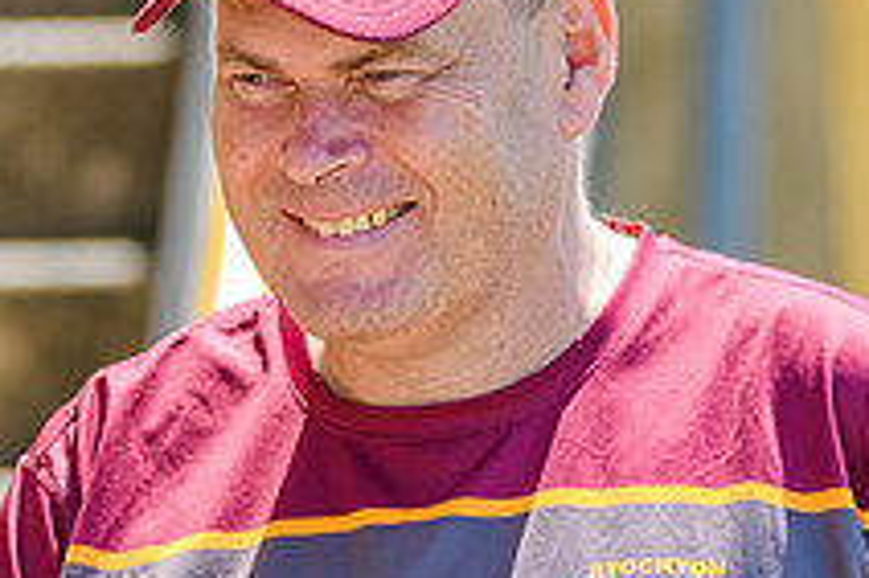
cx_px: 136
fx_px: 25012
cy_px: 343
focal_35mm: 1037
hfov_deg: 2.0
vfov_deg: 1.3
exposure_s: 1/500
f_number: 6.3
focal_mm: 350
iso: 400
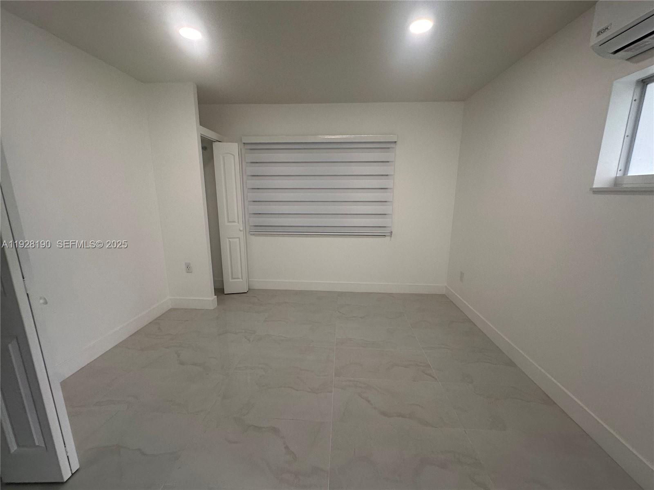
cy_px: 245
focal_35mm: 14
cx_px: 327
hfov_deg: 102.1
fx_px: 265
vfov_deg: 85.7
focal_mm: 2.22
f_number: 2.2
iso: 125
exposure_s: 1/120
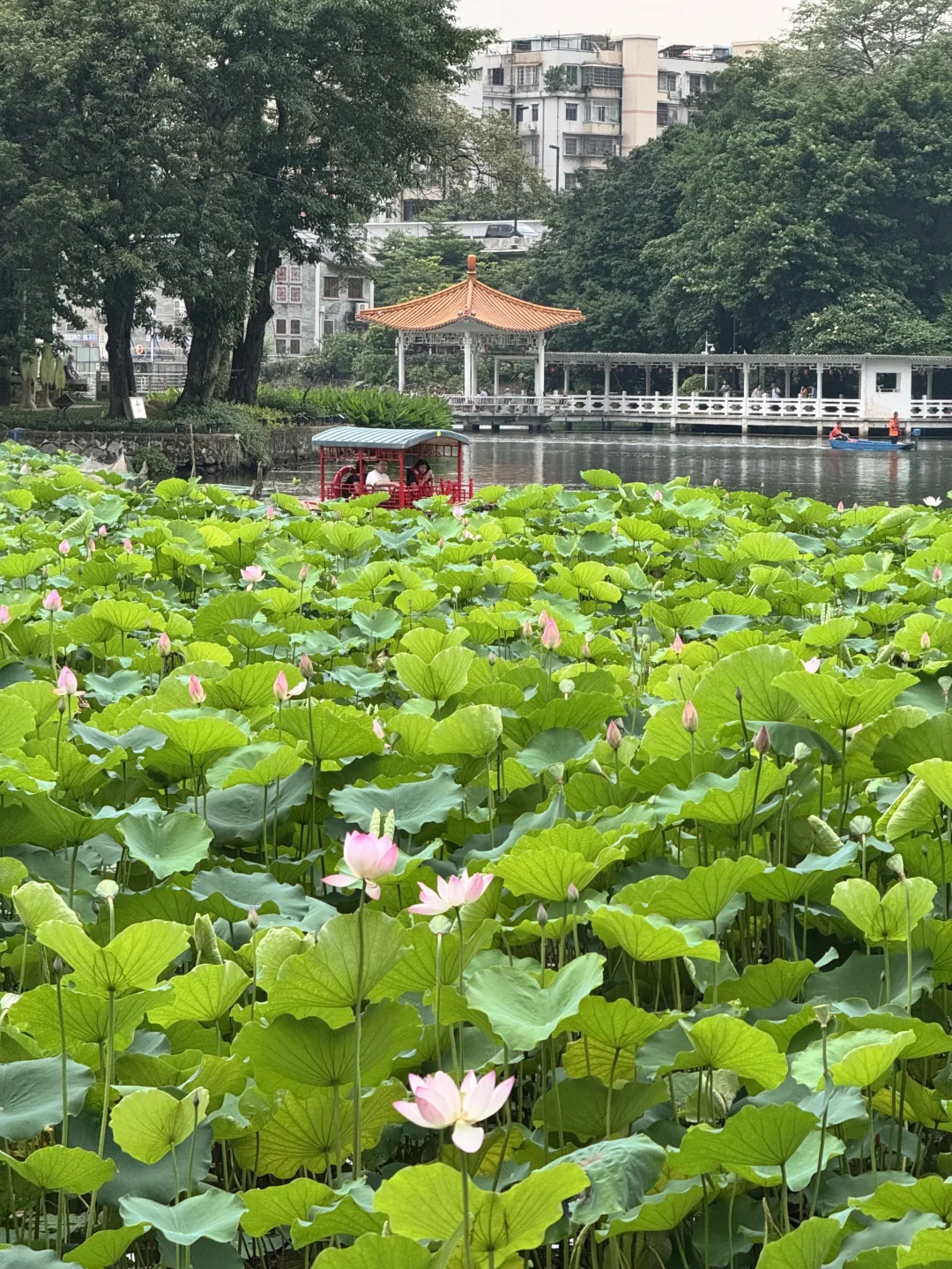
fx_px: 4400
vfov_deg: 16.4
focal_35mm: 120
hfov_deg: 12.3
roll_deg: -1.2
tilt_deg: -2.8
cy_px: 634
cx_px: 476
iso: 200
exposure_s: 1/99
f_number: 2.8
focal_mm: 15.66
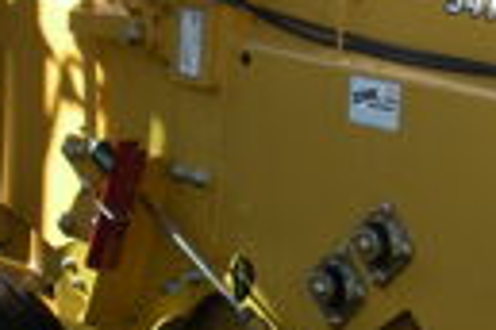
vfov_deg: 8.9
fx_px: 2122
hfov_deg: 13.0
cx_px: 565
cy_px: 127
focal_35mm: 154
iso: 64
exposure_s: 1/270
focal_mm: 6.3
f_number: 3.5
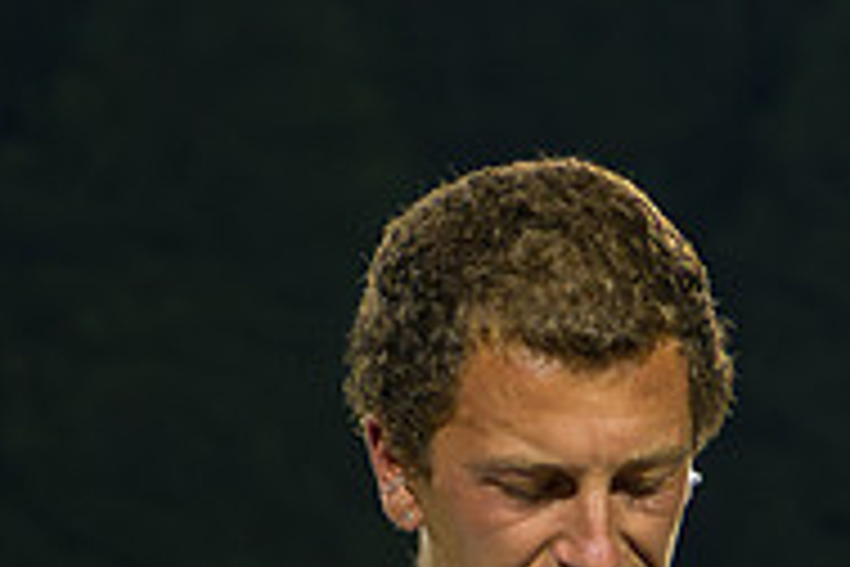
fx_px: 11663
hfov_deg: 4.2
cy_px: 634
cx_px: 554
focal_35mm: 494
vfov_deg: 2.8
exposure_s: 1/160
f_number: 5.6
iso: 4500
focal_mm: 120
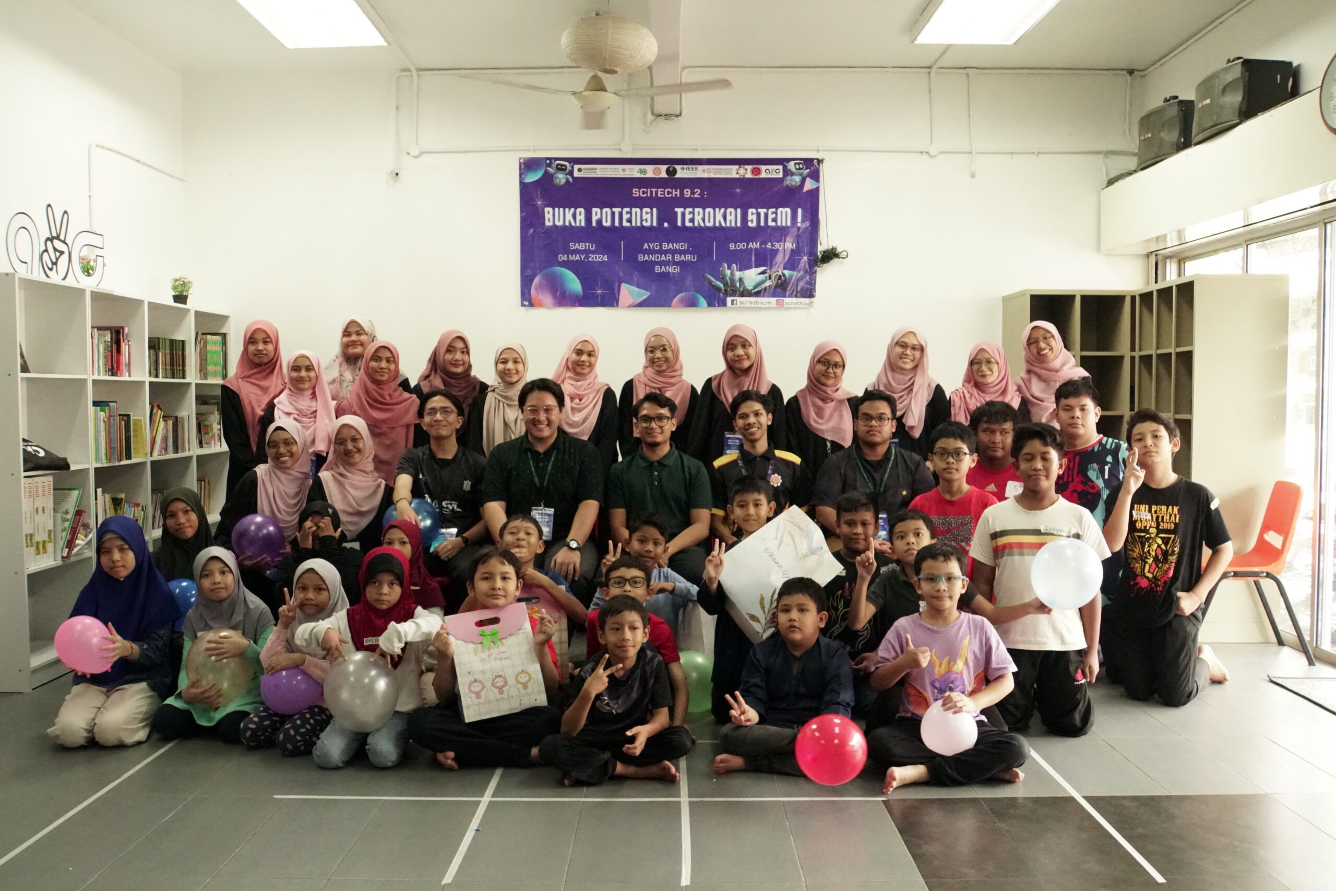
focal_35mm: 30
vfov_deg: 43.6
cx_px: 668
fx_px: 1113
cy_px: 446
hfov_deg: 61.9
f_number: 6.3
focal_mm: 20
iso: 8000
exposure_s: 1/200
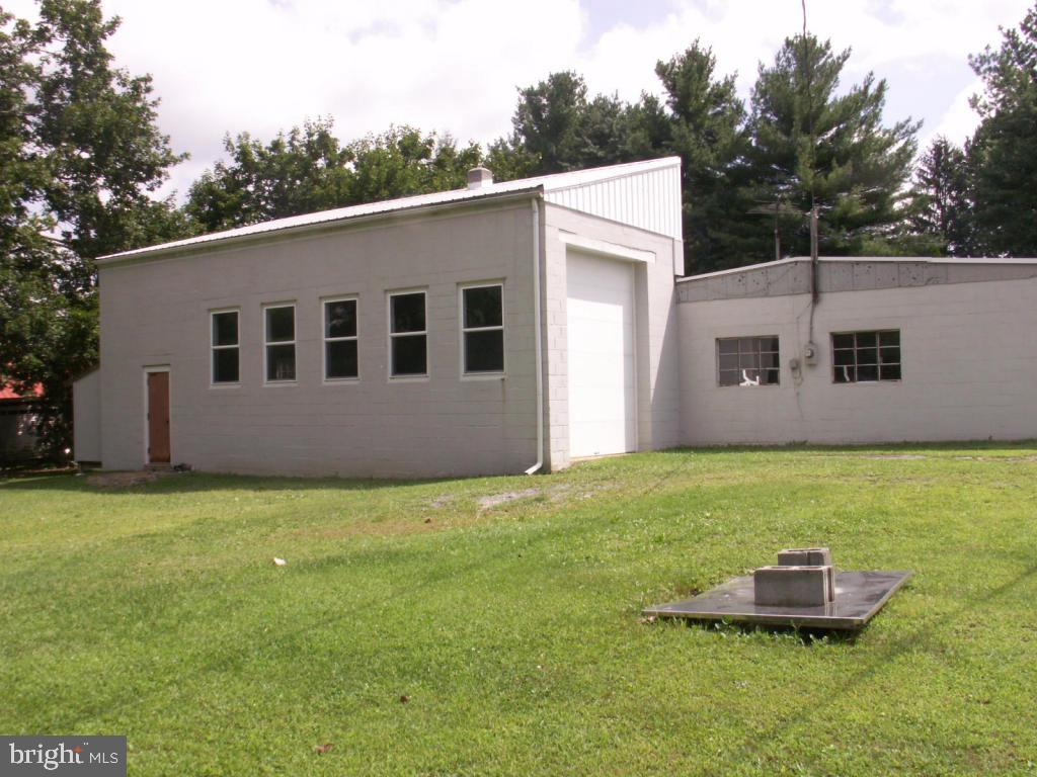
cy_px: 388
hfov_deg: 52.6
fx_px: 1049
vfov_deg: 40.7
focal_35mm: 35
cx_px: 518
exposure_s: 1/200
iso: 50
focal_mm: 5.86
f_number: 7.1
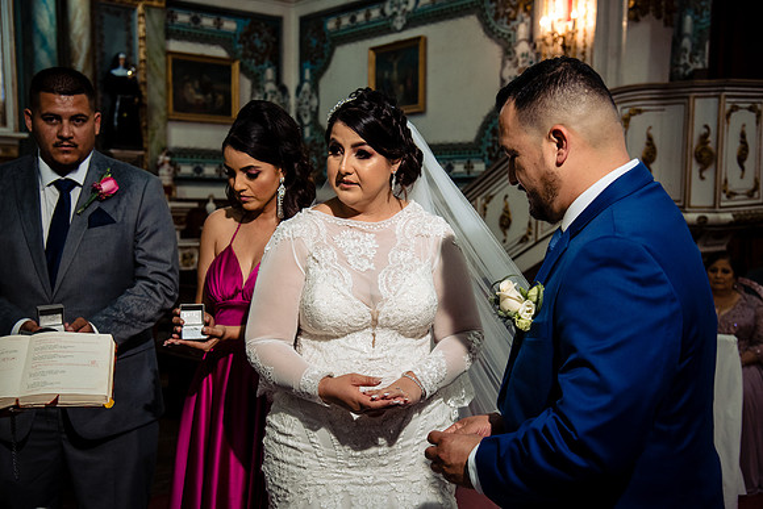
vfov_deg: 29.3
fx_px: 975
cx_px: 382
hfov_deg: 42.7
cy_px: 254
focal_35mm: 46
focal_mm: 46
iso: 2000
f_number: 5
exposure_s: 1/125
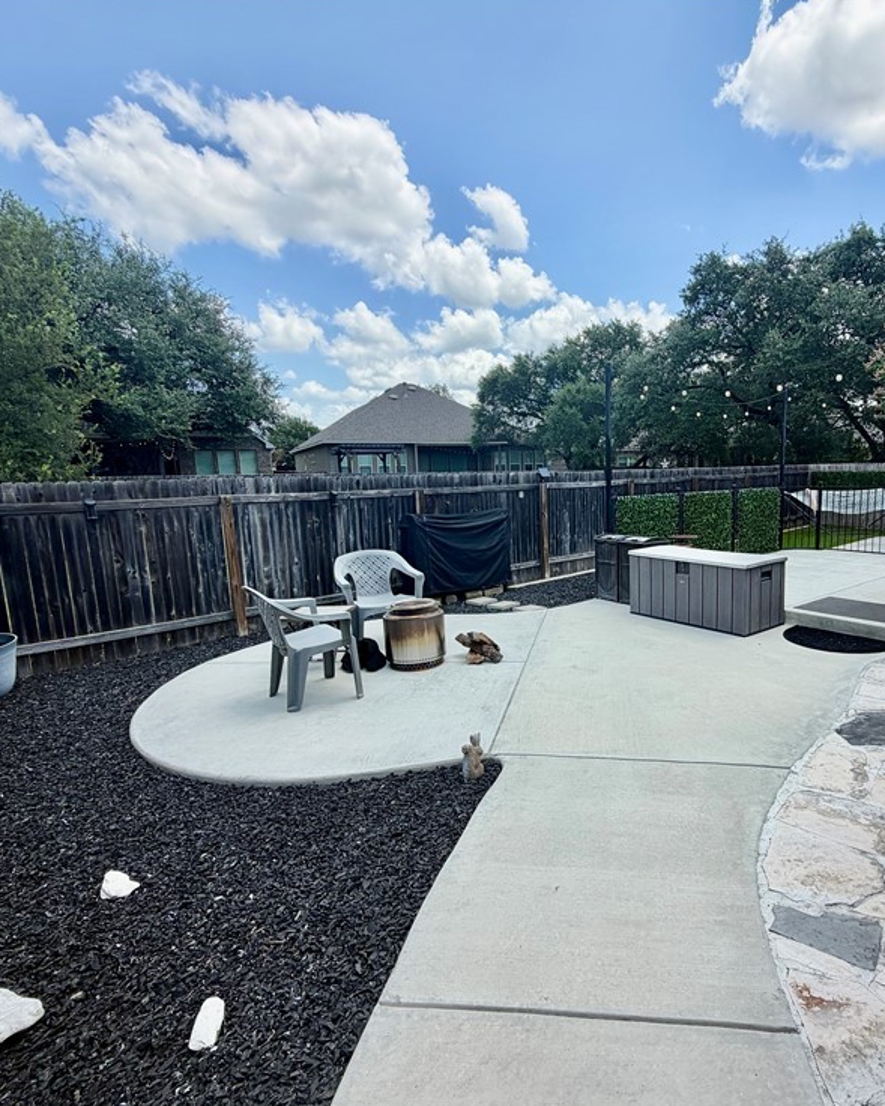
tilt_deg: -8.9
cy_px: 571
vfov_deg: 83.3
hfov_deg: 69.1
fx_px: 622
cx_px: 581
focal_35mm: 19
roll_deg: +1.8
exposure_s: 1/770
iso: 25
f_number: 2.2
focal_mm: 2.22
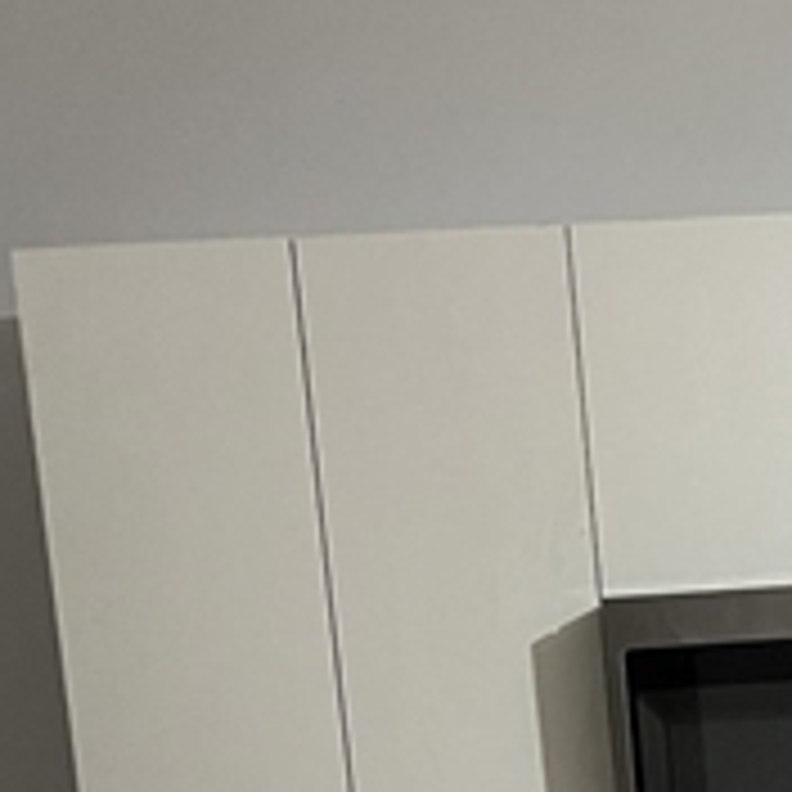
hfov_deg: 16.9
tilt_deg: -9.3
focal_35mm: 100
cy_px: 1395
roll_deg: +4.9
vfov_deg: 15.2
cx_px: 837
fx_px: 2589
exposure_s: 1/60
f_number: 1.5
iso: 500
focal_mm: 5.7
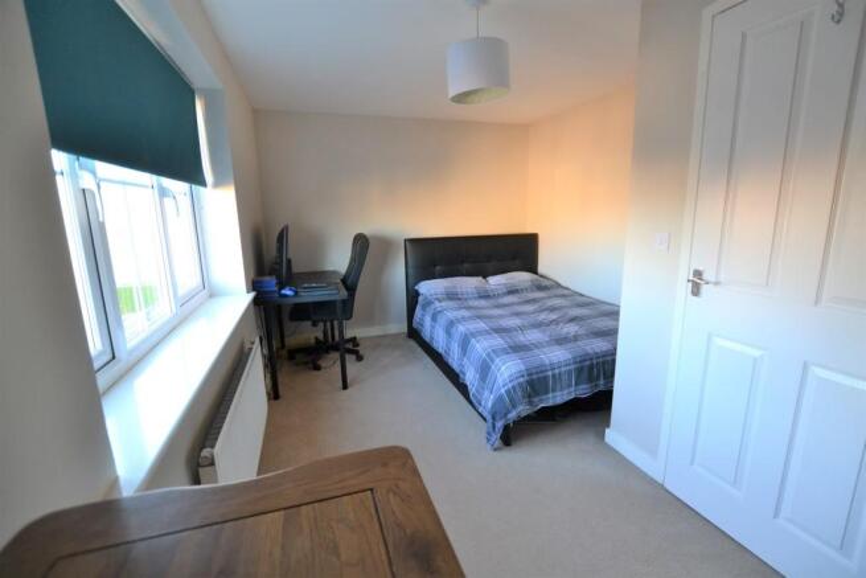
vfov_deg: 77.4
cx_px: 433
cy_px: 289
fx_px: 361
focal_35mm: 15
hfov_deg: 100.4
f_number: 3.5
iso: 560
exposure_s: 1/60
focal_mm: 10
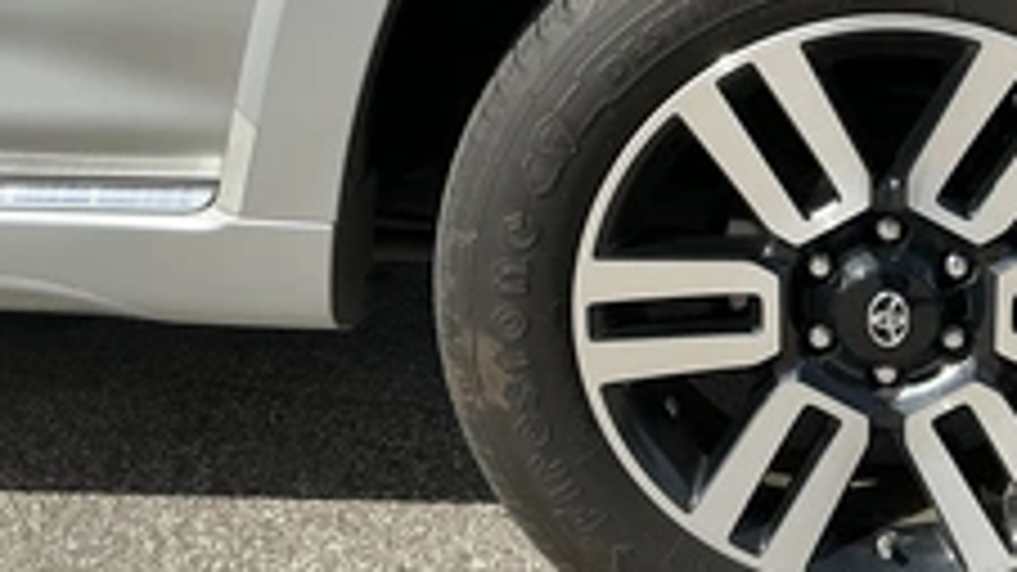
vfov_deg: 22.0
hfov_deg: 36.8
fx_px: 1456
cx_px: 855
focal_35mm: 54
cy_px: 158
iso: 25
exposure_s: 1/1912
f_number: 1.8
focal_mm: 3
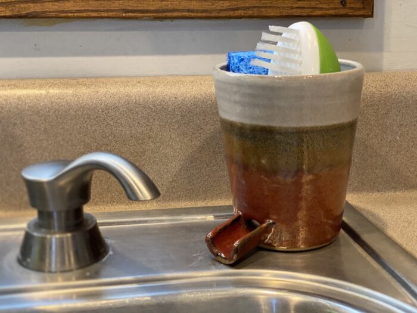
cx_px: 208
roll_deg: +0.8
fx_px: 626
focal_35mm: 52
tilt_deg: -12.6
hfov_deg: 36.8
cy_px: 156
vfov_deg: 28.0
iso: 125
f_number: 2
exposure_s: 1/40
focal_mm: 6
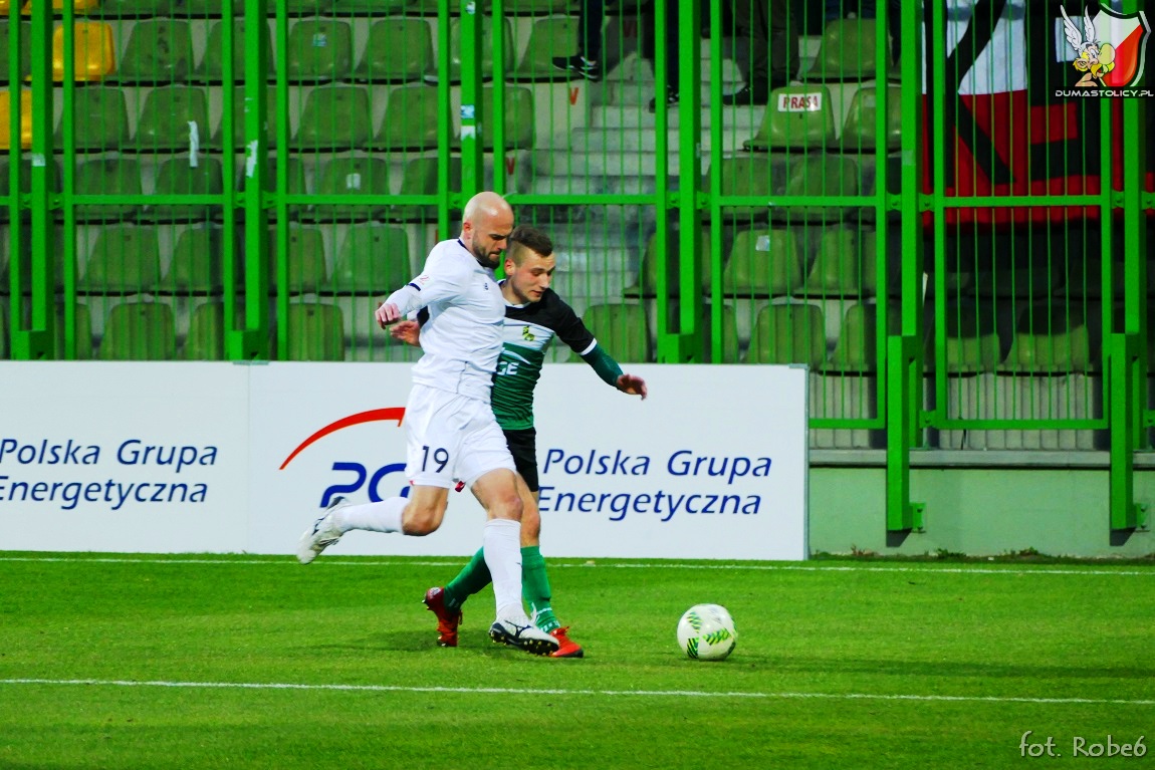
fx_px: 12738
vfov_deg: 3.5
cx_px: 578
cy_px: 385
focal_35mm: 397
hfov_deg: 5.2
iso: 1250
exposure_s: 1/500
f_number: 4
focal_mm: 144.72
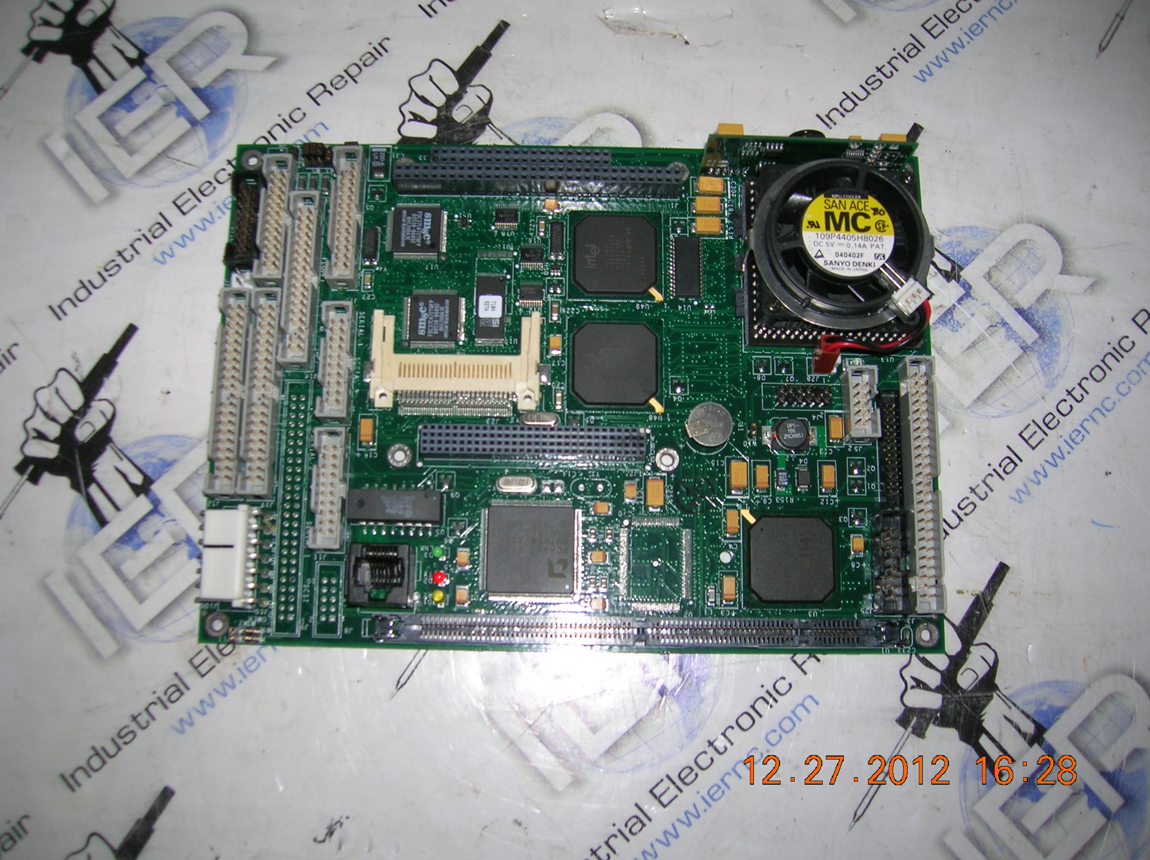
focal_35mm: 34
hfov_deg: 54.0
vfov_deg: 41.7
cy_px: 430
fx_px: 1129
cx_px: 575
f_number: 2.9
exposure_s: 1/60.1
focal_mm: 5.7
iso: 50
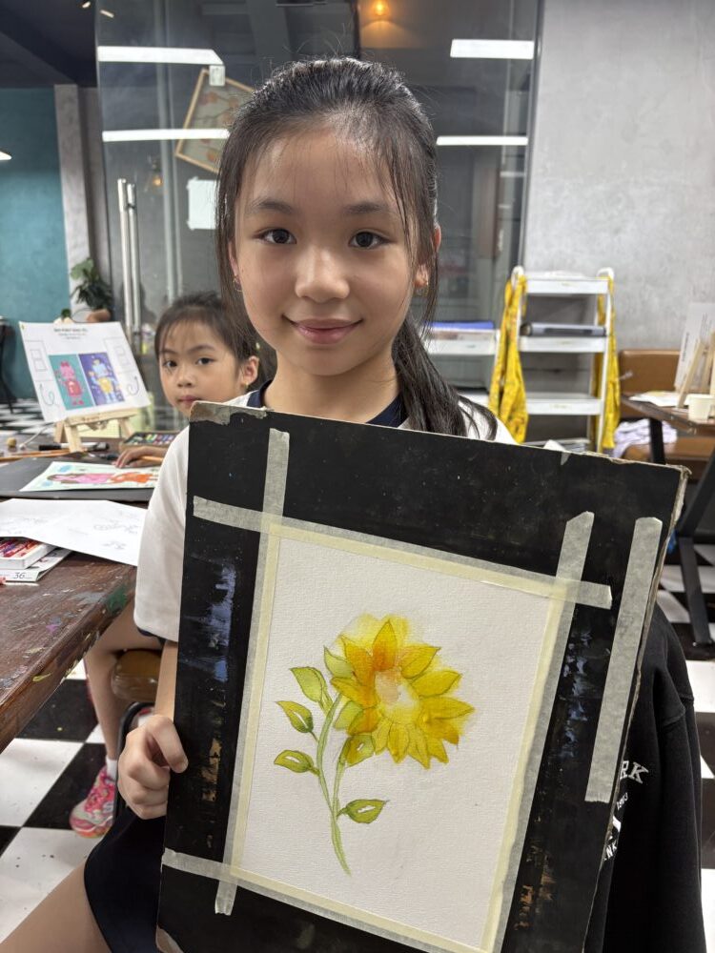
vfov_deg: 67.3
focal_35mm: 26
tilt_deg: -12.4
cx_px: 358
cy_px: 476
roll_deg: -2.1
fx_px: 716
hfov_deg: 53.1
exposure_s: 1/100
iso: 125
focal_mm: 5.96
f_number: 1.6
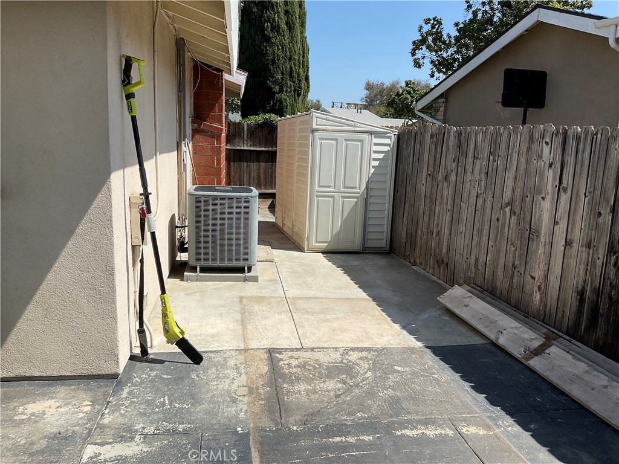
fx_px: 519
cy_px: 232
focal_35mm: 29
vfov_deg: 48.2
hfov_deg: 61.7
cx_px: 310
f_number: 1.8
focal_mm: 3
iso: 16
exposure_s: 1/2227
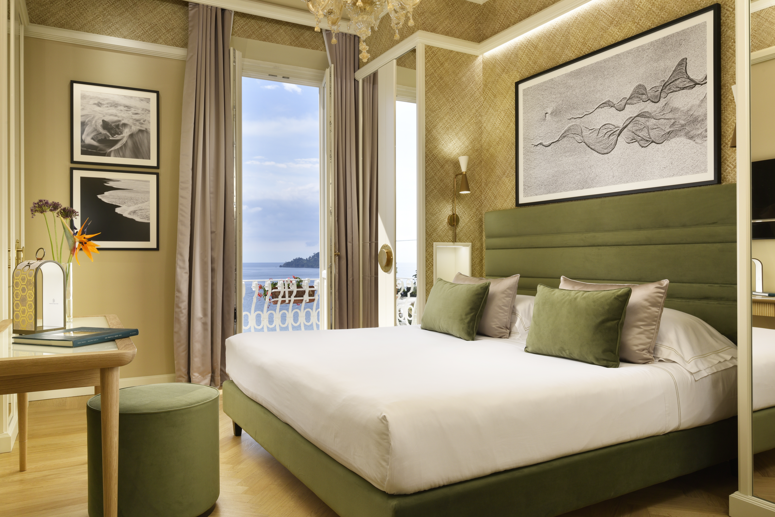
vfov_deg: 49.6
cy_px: 258
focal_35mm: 26
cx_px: 388
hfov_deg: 69.4
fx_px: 560
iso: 200
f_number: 13
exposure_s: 1/4
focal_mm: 26
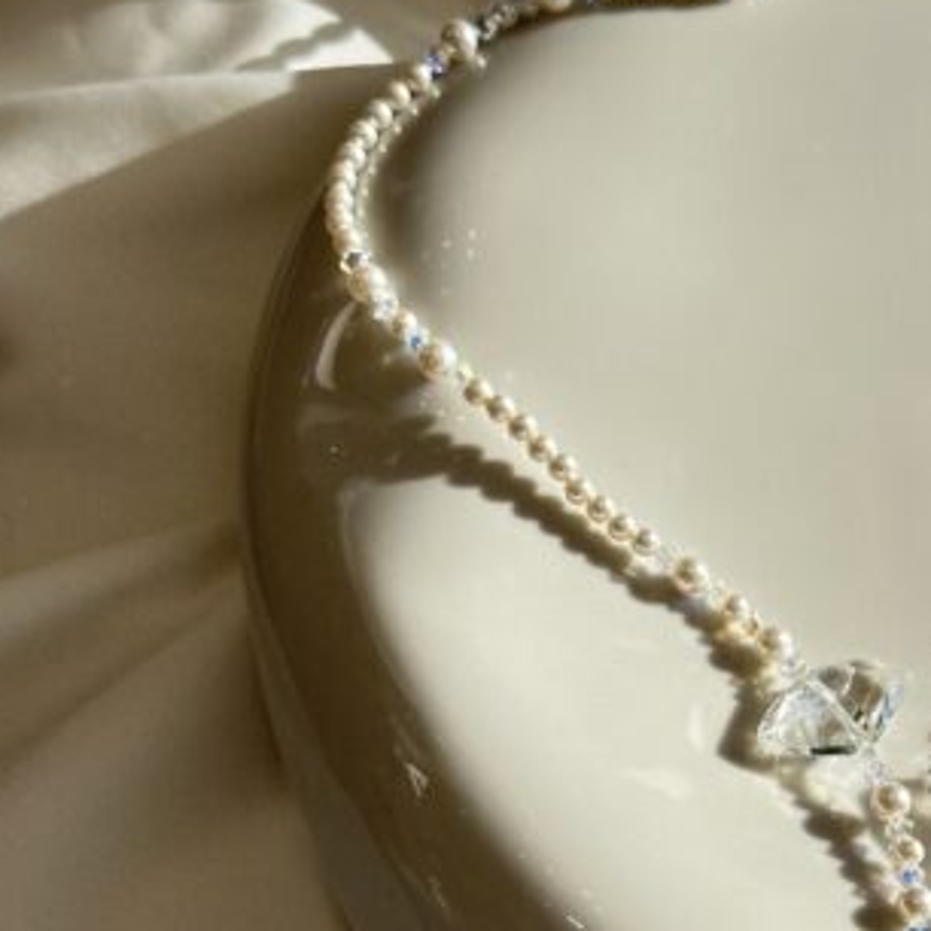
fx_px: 3286
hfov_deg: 16.0
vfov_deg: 15.7
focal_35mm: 108
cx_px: 721
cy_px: 1044
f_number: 1.78
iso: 64
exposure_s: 1/3731
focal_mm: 6.86
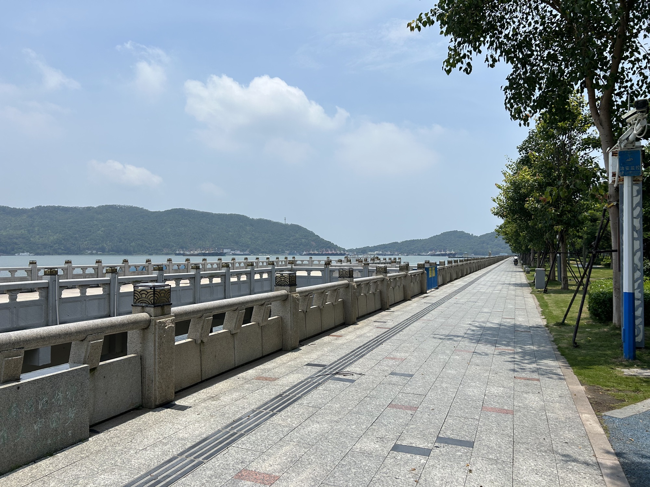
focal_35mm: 26
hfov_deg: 67.3
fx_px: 488
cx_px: 325
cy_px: 244
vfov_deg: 53.1
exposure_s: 1/9434
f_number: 1.5
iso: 50
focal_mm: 5.7
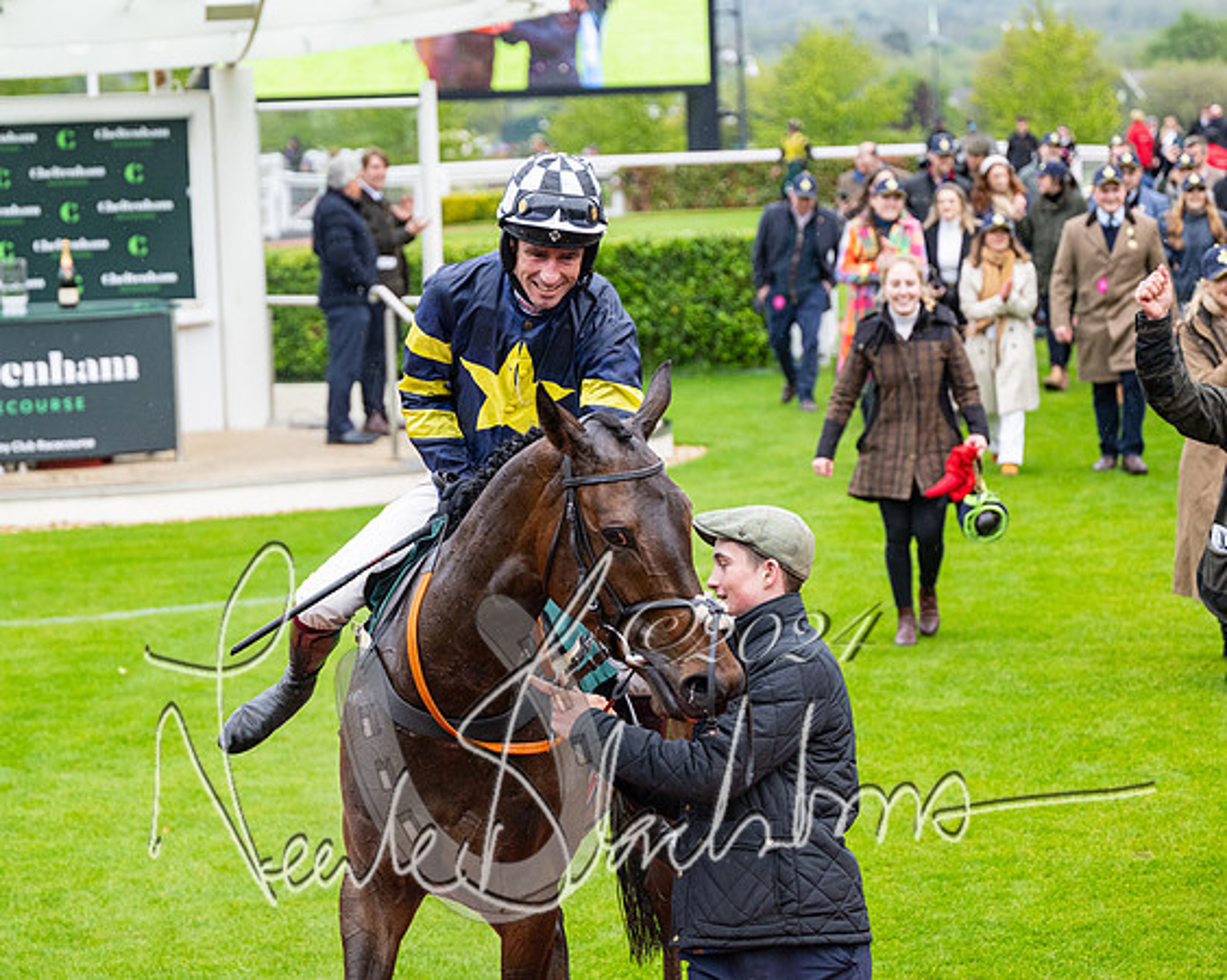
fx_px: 4007
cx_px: 604
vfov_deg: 14.0
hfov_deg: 17.4
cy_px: 490
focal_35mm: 110
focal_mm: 98
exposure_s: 1/800
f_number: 4
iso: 1000
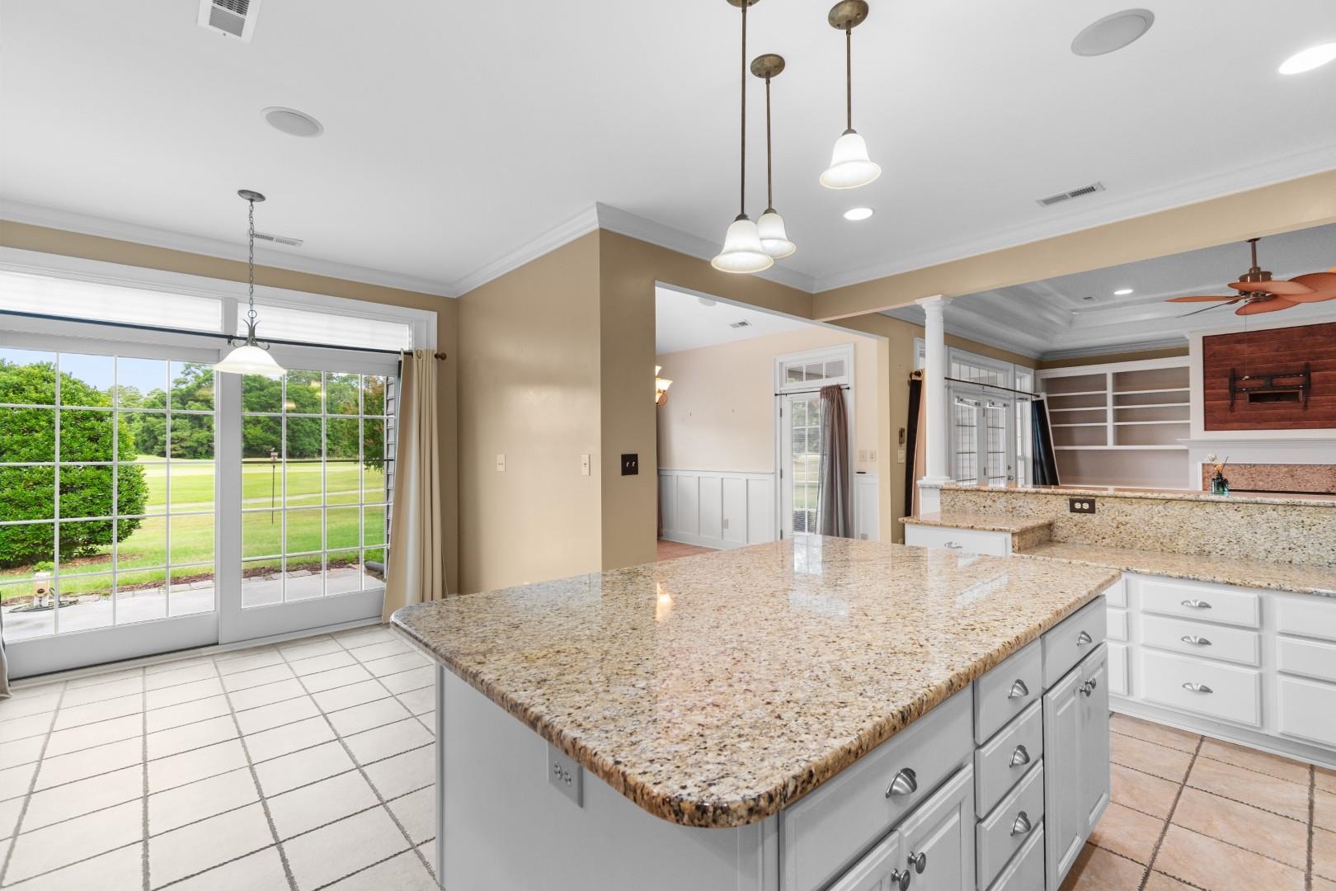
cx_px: 668
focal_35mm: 15
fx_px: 557
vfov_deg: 77.3
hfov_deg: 100.4
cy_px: 446
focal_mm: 10
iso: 100
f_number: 4.5
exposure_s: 1/8
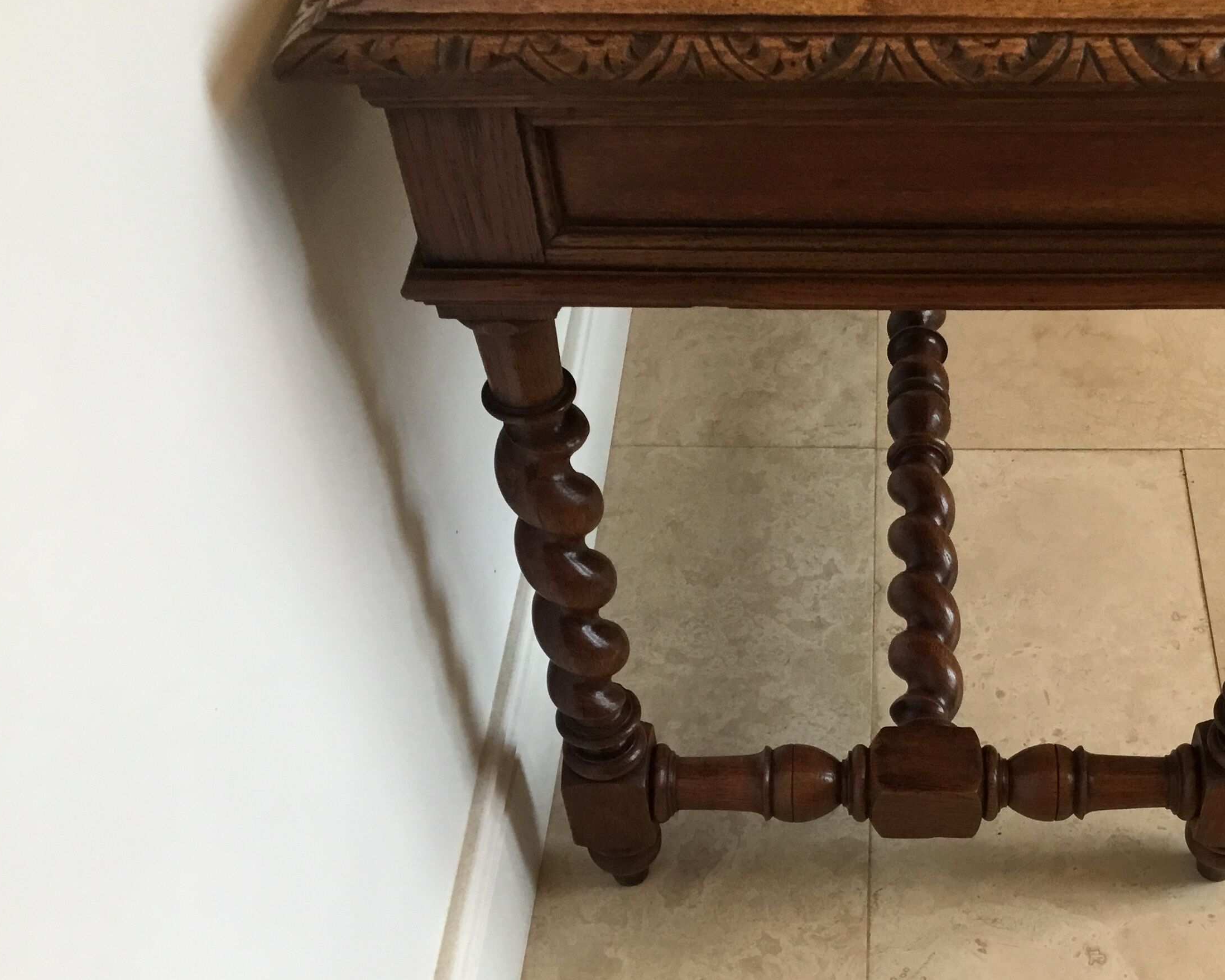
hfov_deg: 40.1
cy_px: 668
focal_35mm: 45
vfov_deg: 33.1
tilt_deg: -48.9
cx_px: 904
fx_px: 1631
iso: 50
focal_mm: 3.3
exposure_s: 1/33
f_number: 2.4
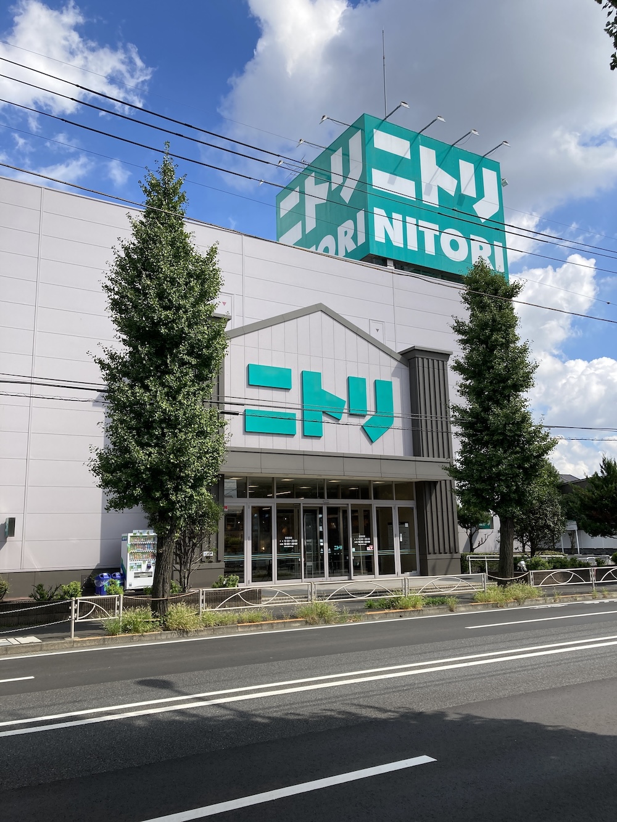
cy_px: 411
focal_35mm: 28
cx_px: 308
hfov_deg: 49.8
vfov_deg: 63.4
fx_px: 665
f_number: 1.8
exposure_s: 1/1919
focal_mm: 3.99
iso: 20
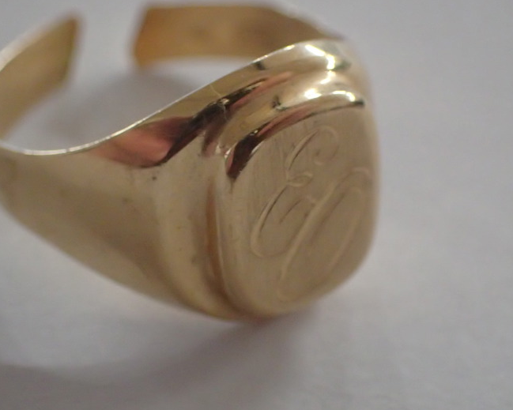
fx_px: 1351
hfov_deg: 21.5
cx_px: 198
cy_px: 178
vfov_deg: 17.3
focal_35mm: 89
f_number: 4.2
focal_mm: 13.47
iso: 1600
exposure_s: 1/40
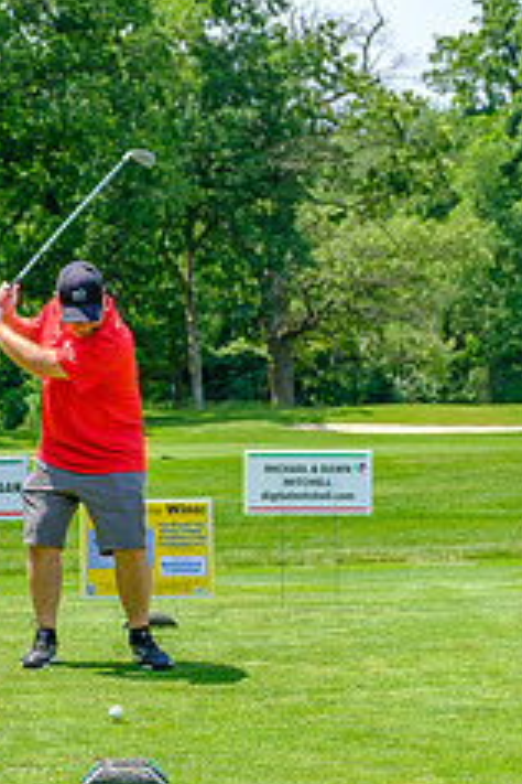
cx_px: 182
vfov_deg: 17.6
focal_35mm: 116
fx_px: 2523
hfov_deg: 11.8
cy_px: 414
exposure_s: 1/500
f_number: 5
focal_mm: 40.7
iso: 200
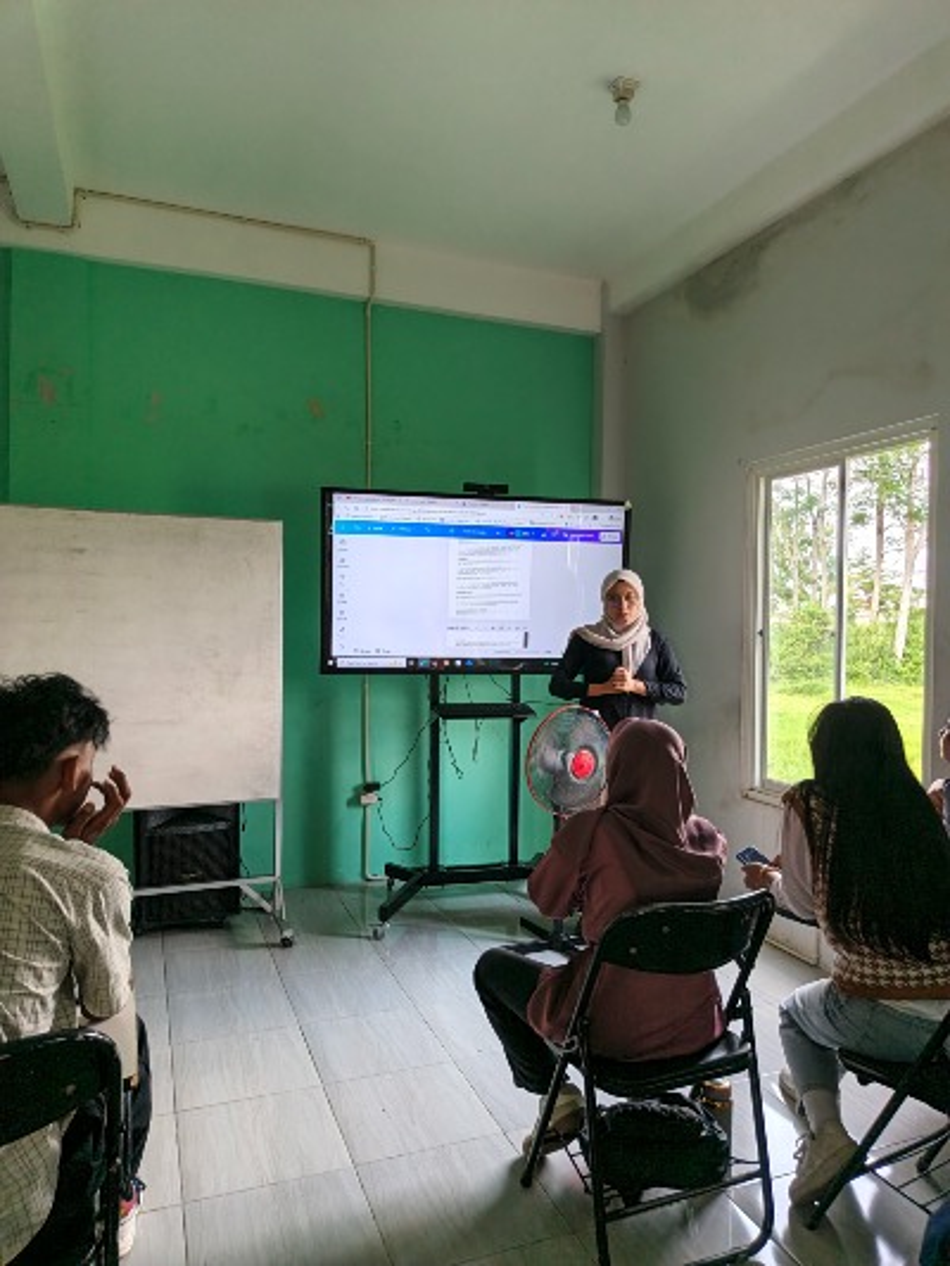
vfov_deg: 73.9
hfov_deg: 58.9
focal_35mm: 23
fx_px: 841
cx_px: 475
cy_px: 633
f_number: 1.8
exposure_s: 1/120
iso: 174
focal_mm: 5.56
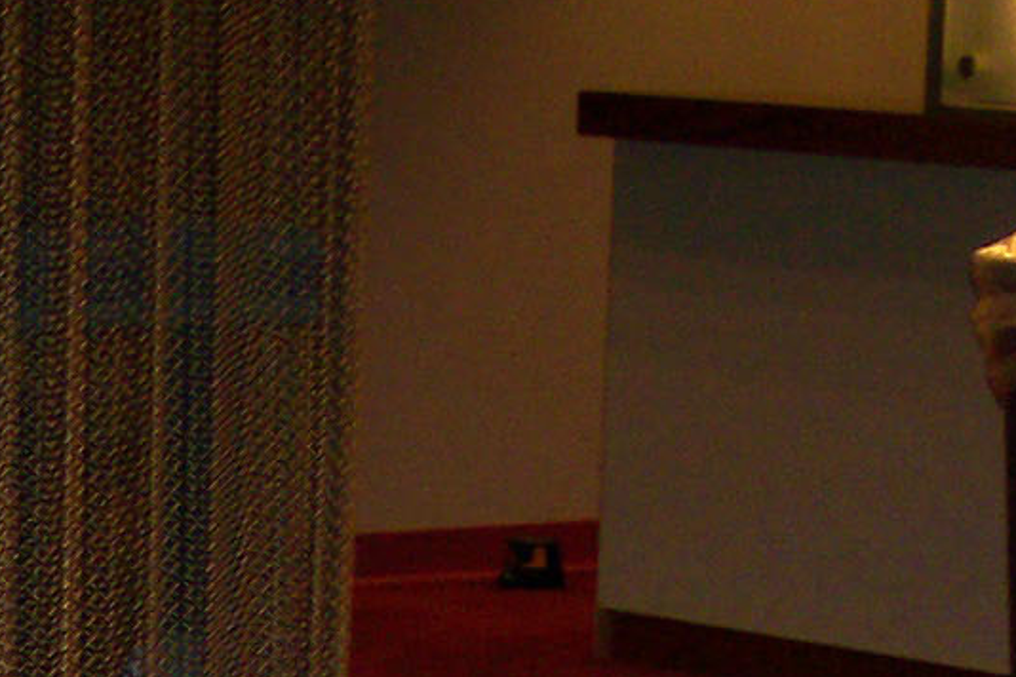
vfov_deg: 6.7
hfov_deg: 10.7
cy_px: 1780
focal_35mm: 191
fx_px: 5390
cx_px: -21
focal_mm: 8
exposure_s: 1/30
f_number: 2.8
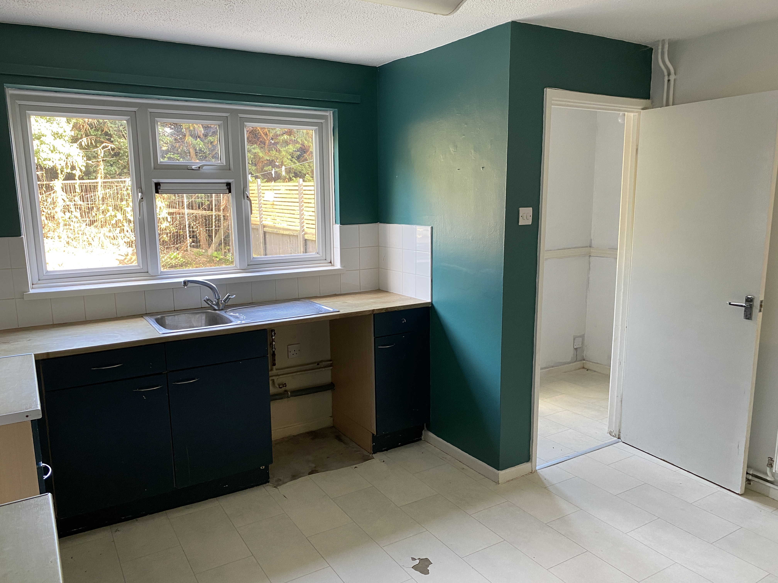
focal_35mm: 26
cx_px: 389
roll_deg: +0.9
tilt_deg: -9.9
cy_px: 292
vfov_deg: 53.1
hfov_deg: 67.3
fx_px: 584
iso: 125
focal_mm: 4.25
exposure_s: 1/60
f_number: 1.8
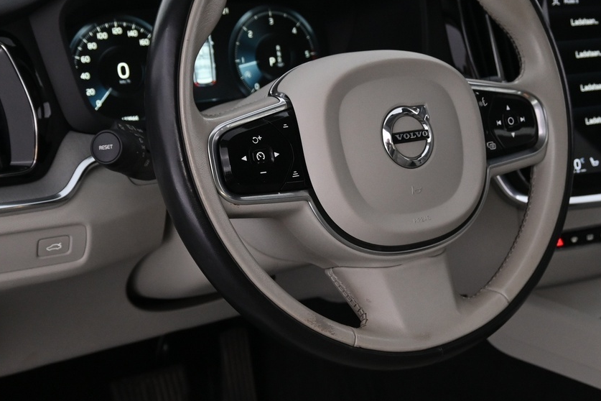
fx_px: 1018
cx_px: 365
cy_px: 242
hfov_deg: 32.8
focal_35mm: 61
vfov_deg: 22.2
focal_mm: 21
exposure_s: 1/30
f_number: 4
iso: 1100
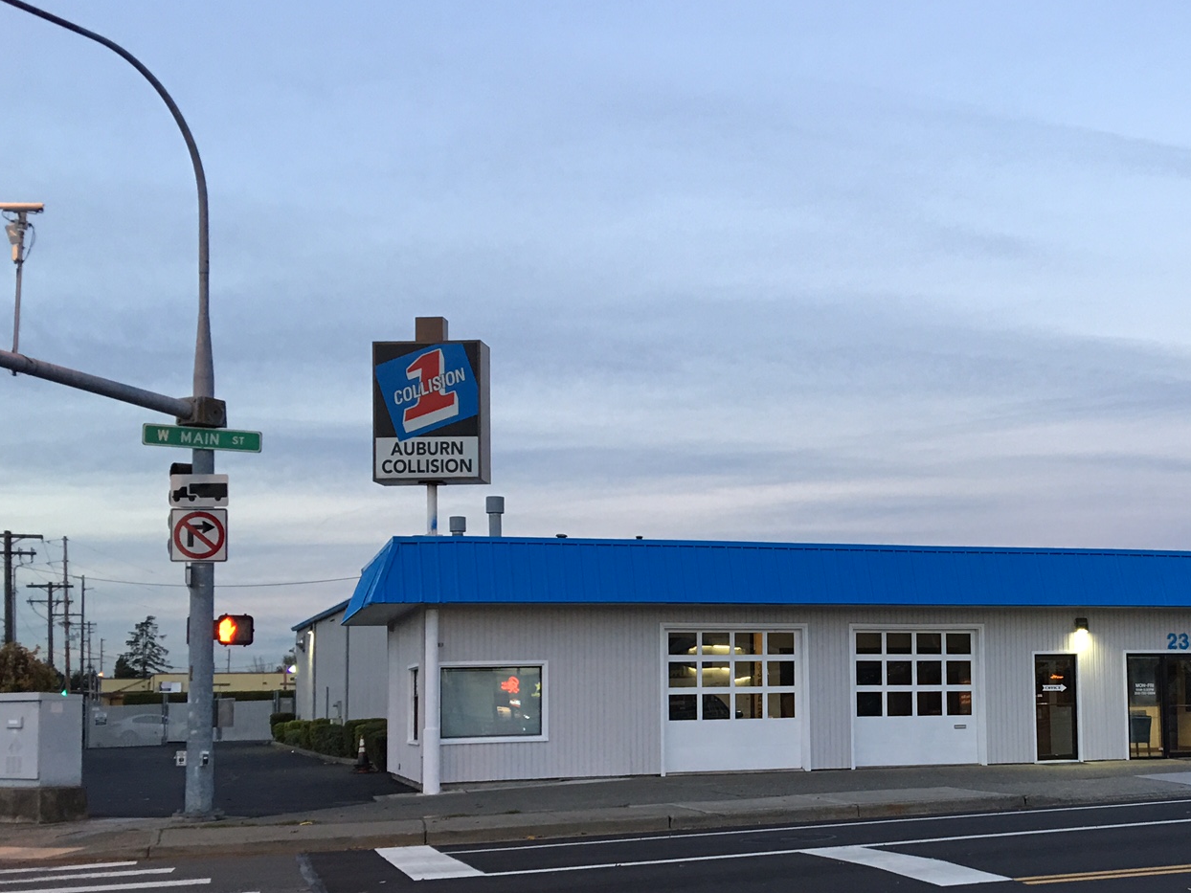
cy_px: 624
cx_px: 879
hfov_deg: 39.4
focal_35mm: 47
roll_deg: +0.1
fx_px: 1617
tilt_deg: +3.1
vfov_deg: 30.6
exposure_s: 1/15
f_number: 2.2
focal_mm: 4.15
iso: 40
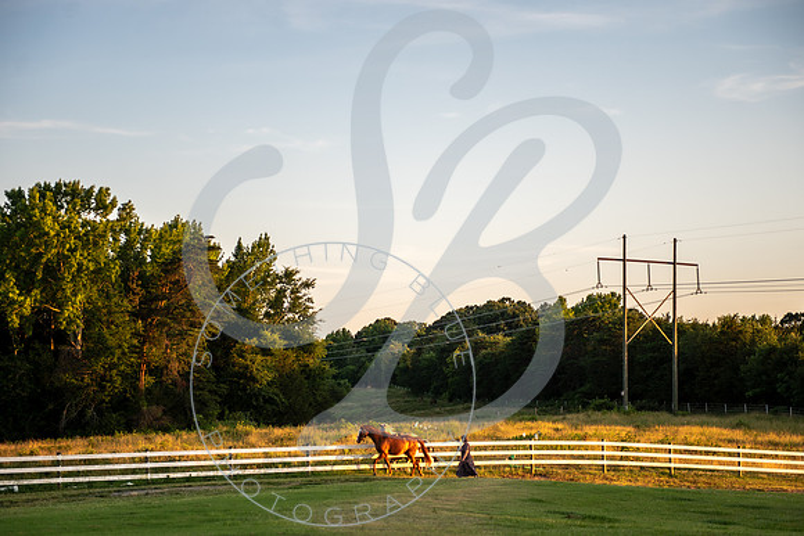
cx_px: 402
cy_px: 297
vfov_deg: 17.6
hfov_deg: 26.1
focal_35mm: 78
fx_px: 1732
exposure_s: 1/320
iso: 100
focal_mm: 70
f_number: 2.8
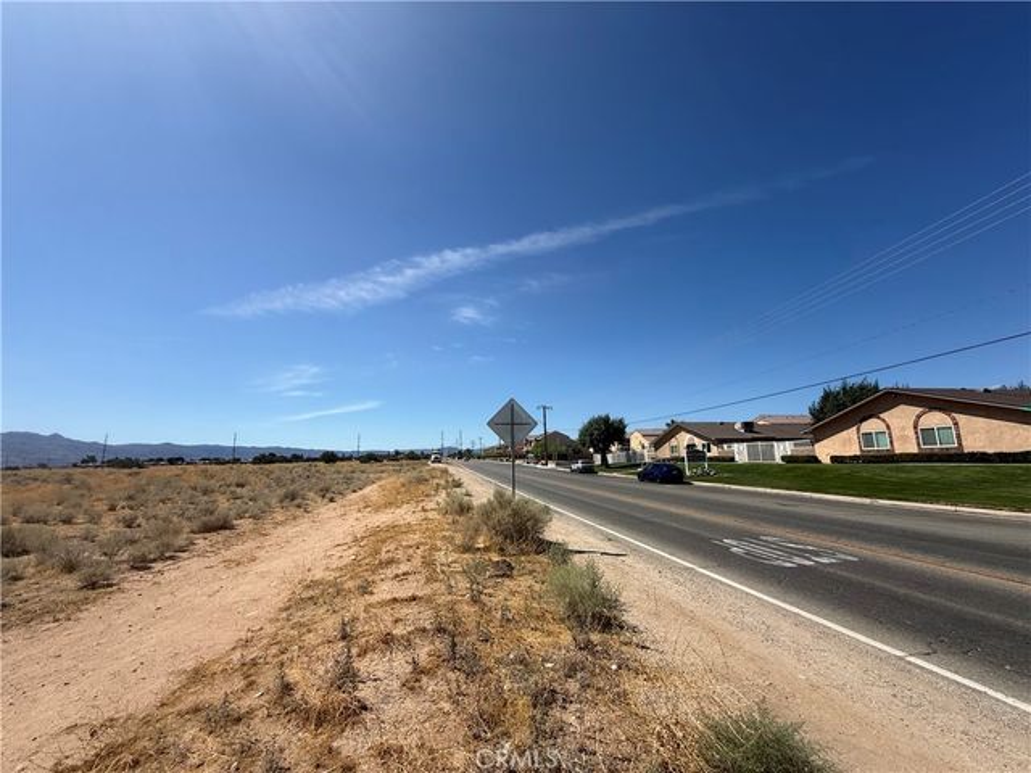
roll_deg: +0.4
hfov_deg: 102.1
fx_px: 417
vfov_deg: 85.7
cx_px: 516
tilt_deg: +8.5
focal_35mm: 14
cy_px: 386
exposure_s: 1/3460
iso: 50
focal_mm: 2.22
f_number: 2.2
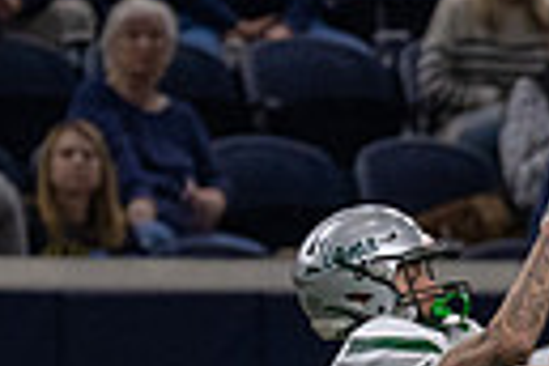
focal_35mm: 1635
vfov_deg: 0.8
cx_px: 274
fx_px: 24932
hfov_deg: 1.3
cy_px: 672
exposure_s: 1/1000
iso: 2000
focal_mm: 200
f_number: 2.8
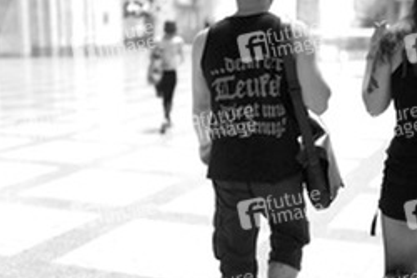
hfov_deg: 31.8
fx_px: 730
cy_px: 168
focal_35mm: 63
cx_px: 235
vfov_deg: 21.6
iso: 2000
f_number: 1.6
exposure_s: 1/125
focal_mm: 35
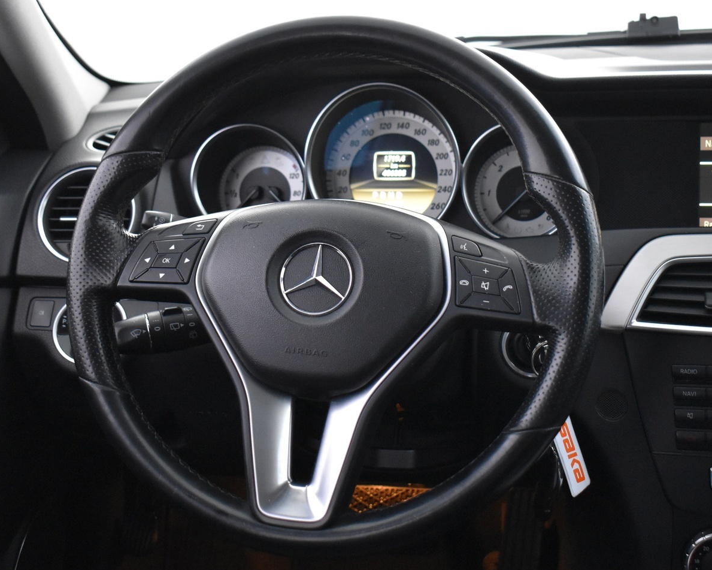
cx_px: 347
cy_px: 293
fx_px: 1172
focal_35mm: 56
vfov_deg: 27.3
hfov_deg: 33.8
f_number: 4.2
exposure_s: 1/15
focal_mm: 29
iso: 3200
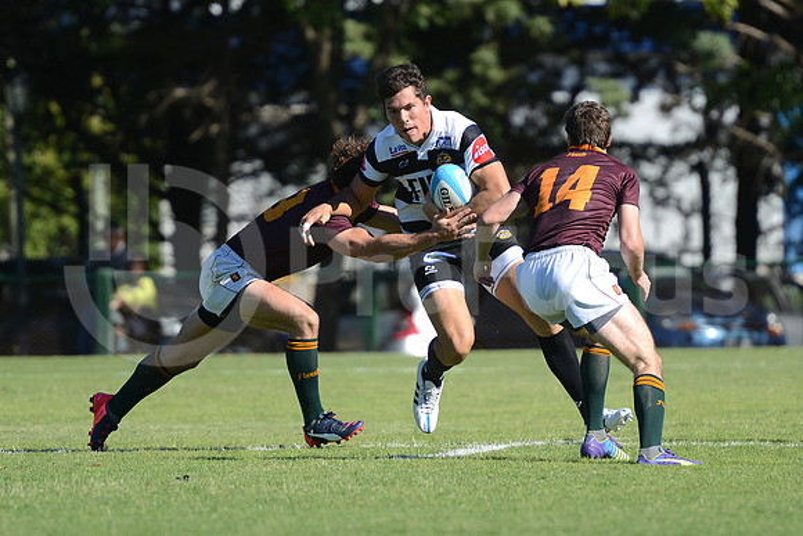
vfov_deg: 5.1
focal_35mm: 270
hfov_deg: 7.6
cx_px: 402
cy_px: 268
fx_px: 6024
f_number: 4
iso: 320
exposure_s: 1/1250
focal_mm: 270
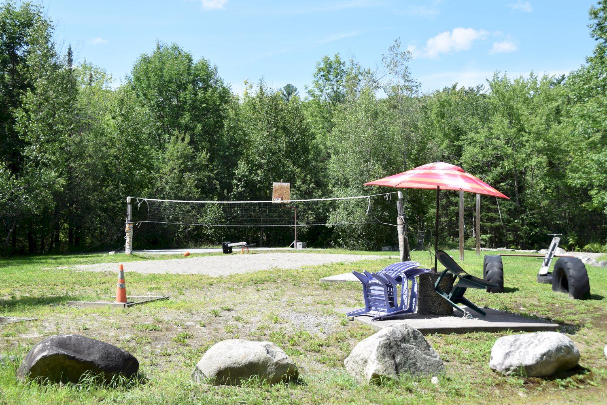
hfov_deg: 45.0
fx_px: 733
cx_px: 304
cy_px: 202
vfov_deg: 30.8
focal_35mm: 44
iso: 100
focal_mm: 29
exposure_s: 1/200
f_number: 7.1
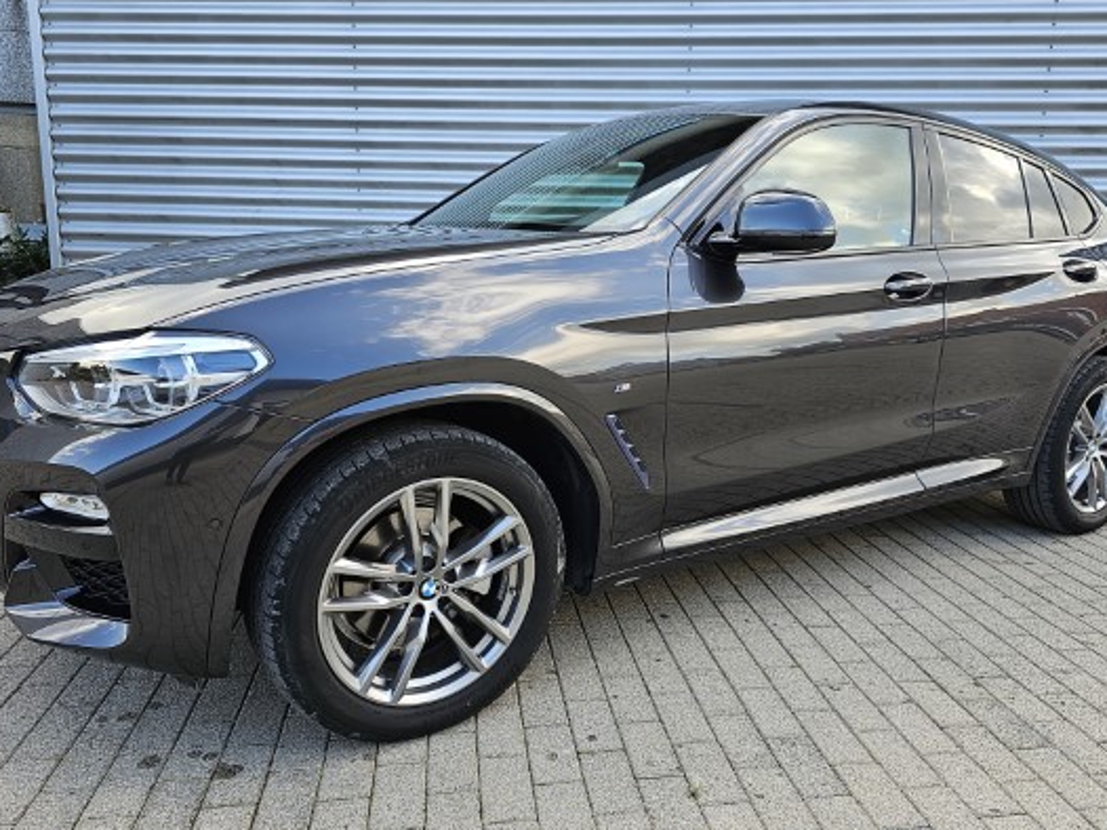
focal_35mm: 28
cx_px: 579
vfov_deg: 49.7
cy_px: 411
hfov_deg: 63.4
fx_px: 895
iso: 64
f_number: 1.7
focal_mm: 6.3
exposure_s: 1/359
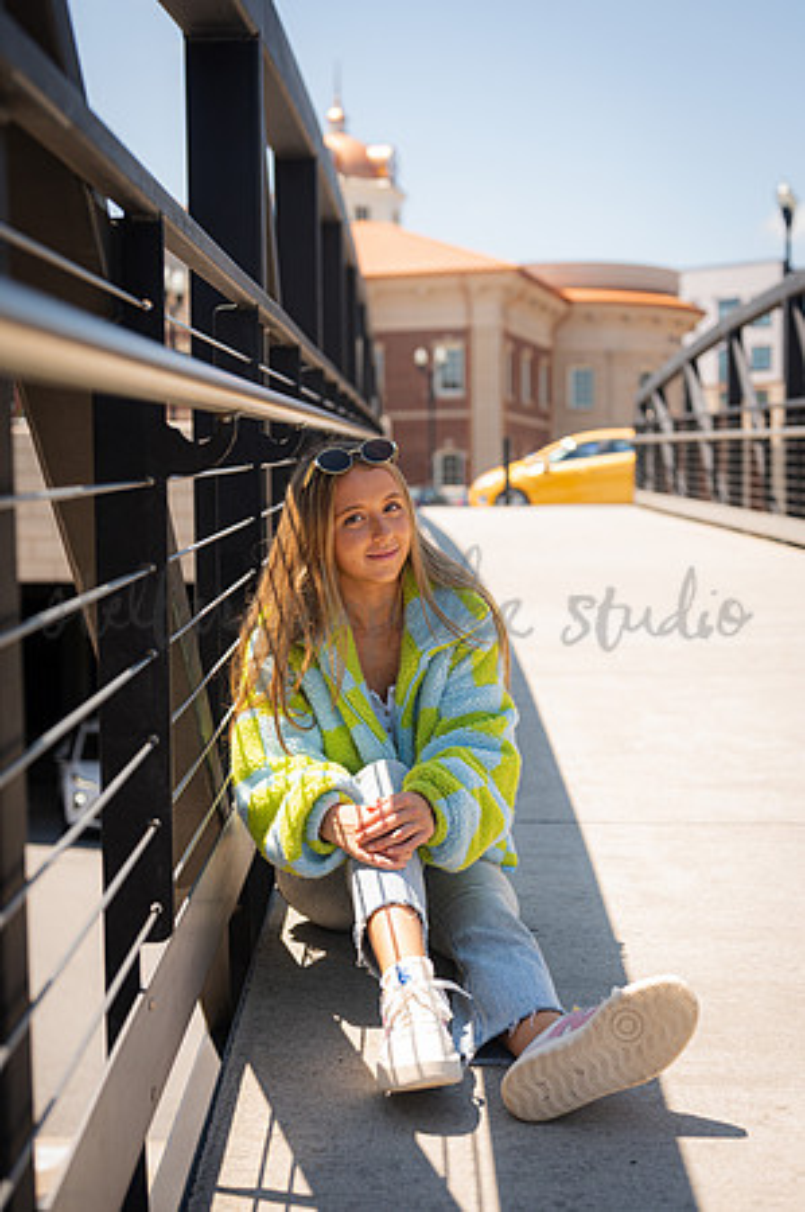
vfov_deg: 39.6
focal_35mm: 50
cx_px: 402
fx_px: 1681
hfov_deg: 26.9
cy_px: 606
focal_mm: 50
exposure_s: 1/1000
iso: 160
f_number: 3.5
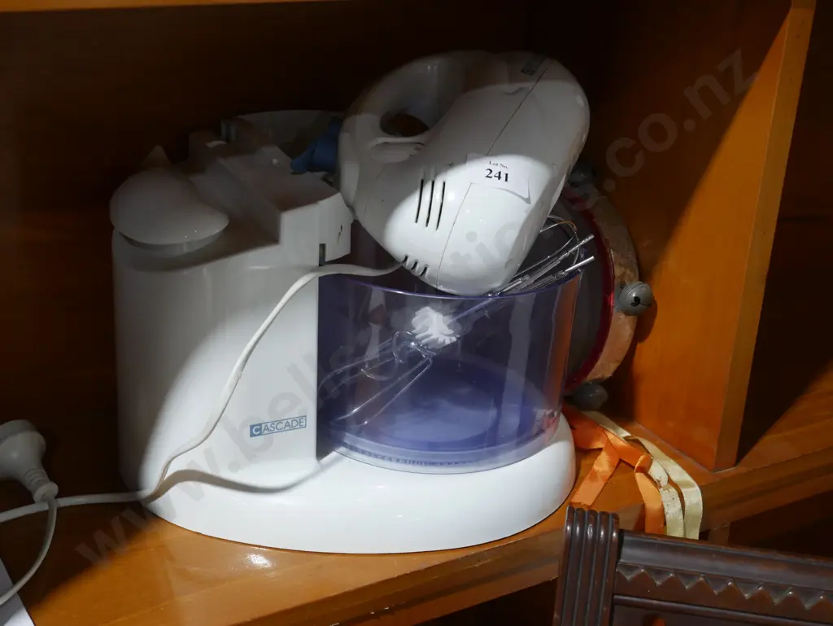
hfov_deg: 38.2
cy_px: 313
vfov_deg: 29.1
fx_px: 1204
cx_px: 416
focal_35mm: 50
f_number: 5.3
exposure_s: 1/60
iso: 800
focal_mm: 25
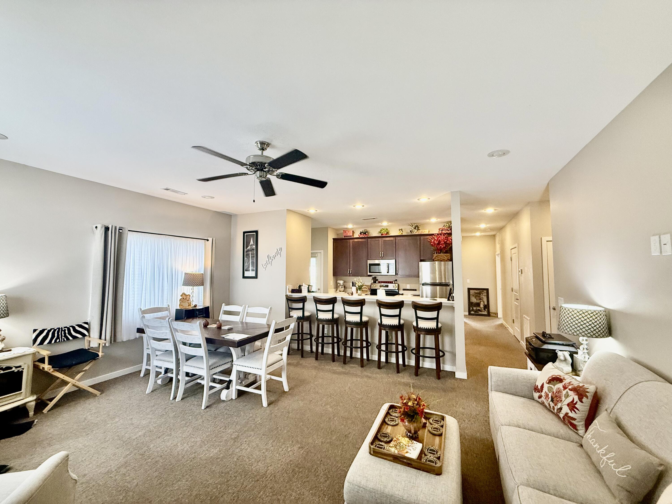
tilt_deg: +3.6
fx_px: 272
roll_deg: +0.5
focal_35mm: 14
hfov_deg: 102.1
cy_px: 252
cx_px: 336
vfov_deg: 85.7
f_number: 2.2
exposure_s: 1/120
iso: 250
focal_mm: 2.22
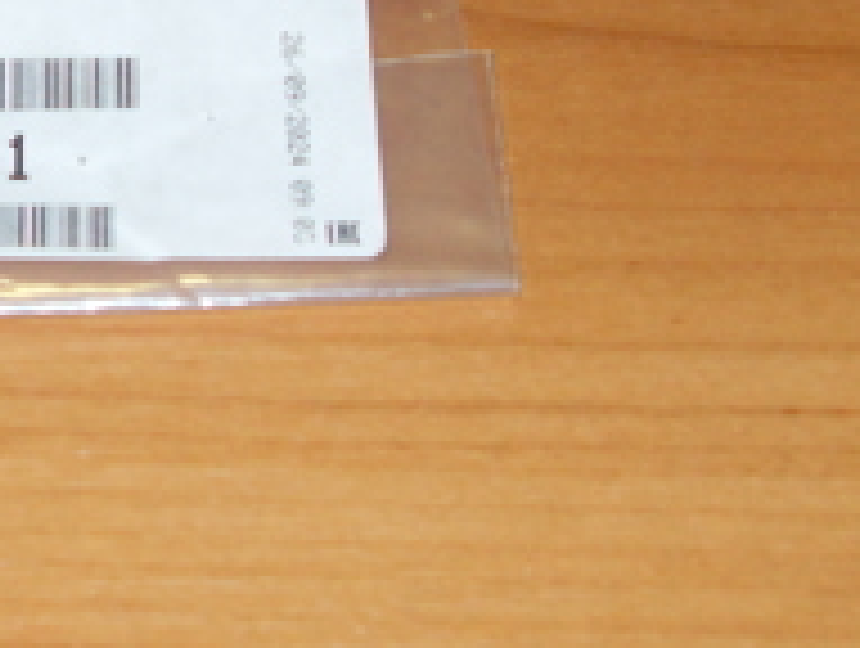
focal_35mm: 117
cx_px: 54
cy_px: 0
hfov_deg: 16.5
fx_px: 2912
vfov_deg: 12.6
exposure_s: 1/45
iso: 100
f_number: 2.8
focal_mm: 6.3
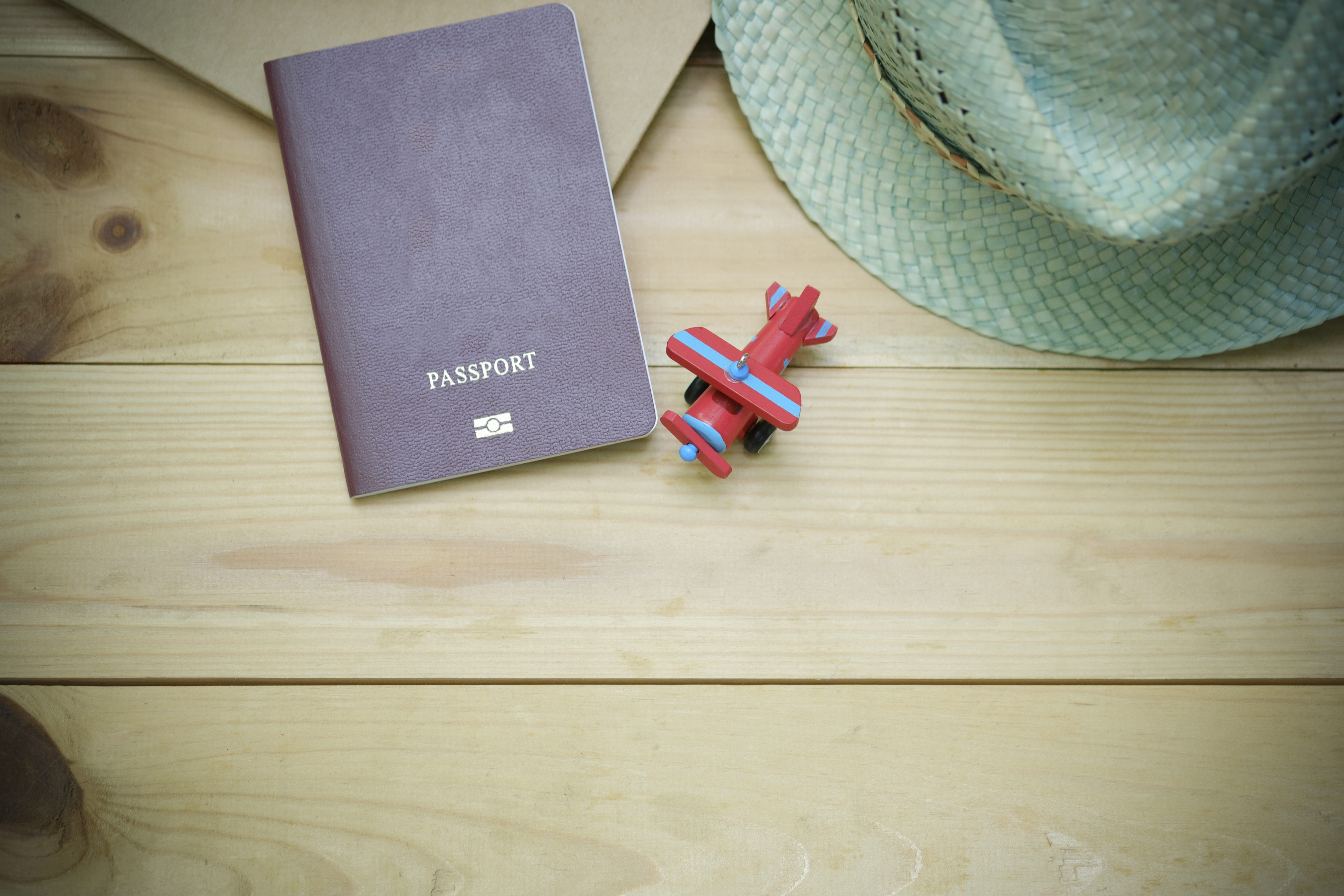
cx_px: 672
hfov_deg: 22.6
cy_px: 448
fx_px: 3360
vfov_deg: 15.2
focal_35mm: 90
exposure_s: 1/420
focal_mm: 60
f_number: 2.4
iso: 400
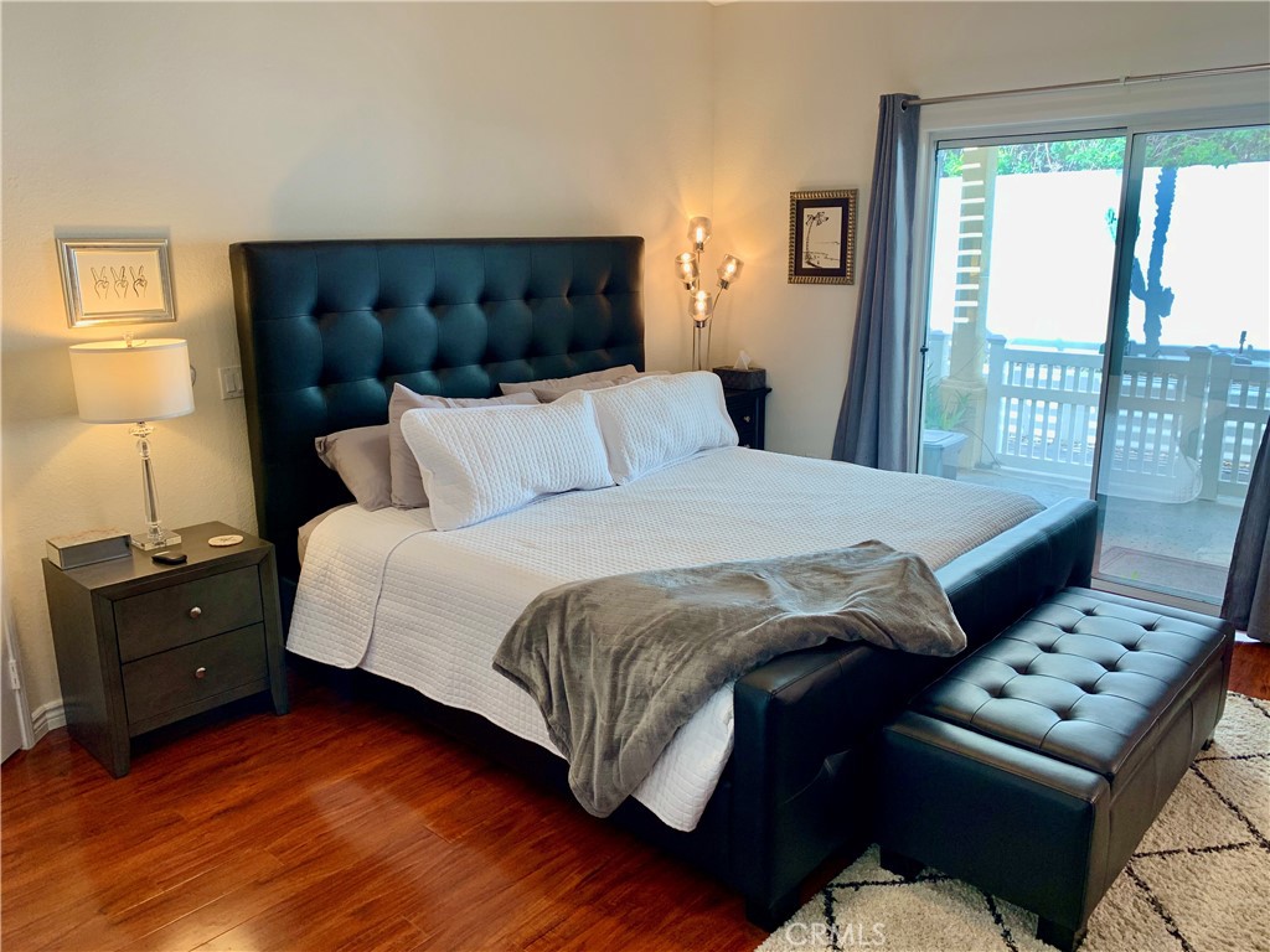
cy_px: 476
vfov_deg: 53.1
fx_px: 954
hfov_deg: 67.3
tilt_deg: -13.2
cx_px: 635
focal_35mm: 26
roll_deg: -0.1
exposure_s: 1/60
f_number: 1.8
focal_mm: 4.25
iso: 50
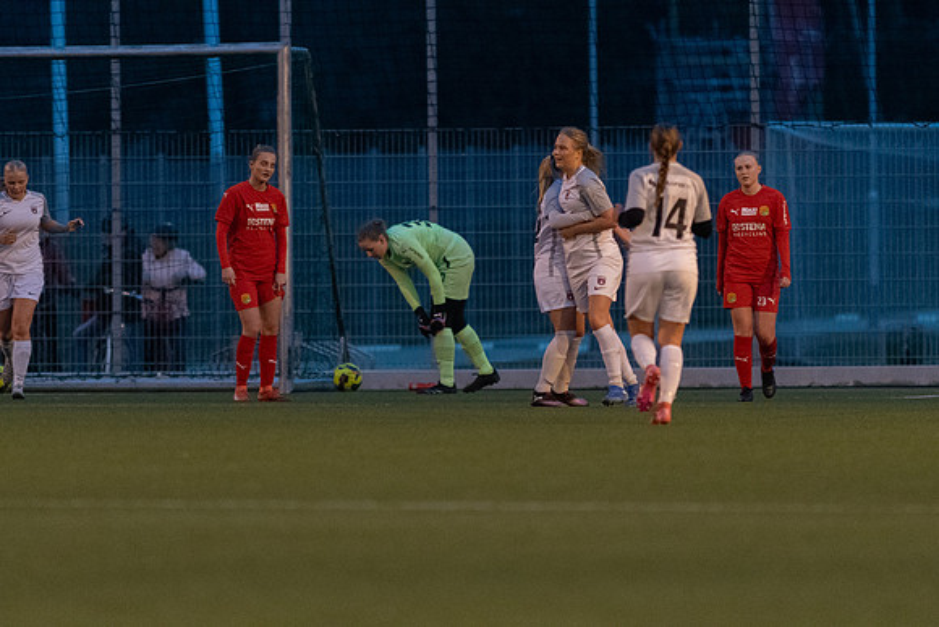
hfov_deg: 3.4
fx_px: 15784
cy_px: 314
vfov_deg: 2.3
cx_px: 470
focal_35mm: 605
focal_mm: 300
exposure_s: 1/800
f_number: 2.8
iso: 4500
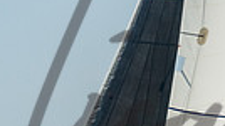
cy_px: 110
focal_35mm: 426
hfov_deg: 5.0
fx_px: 2539
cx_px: 427
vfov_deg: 2.8
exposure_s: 1/1250
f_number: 6
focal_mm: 70
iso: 320
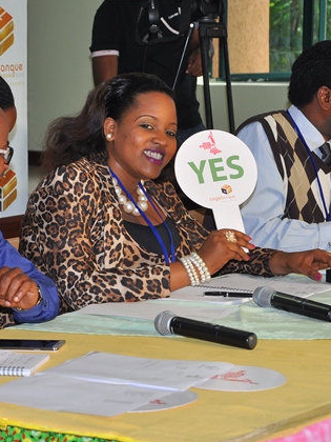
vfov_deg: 14.5
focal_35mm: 136
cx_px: 97
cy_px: 222
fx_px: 1734
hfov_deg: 10.9
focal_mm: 62
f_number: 5.6
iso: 400
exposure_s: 1/160
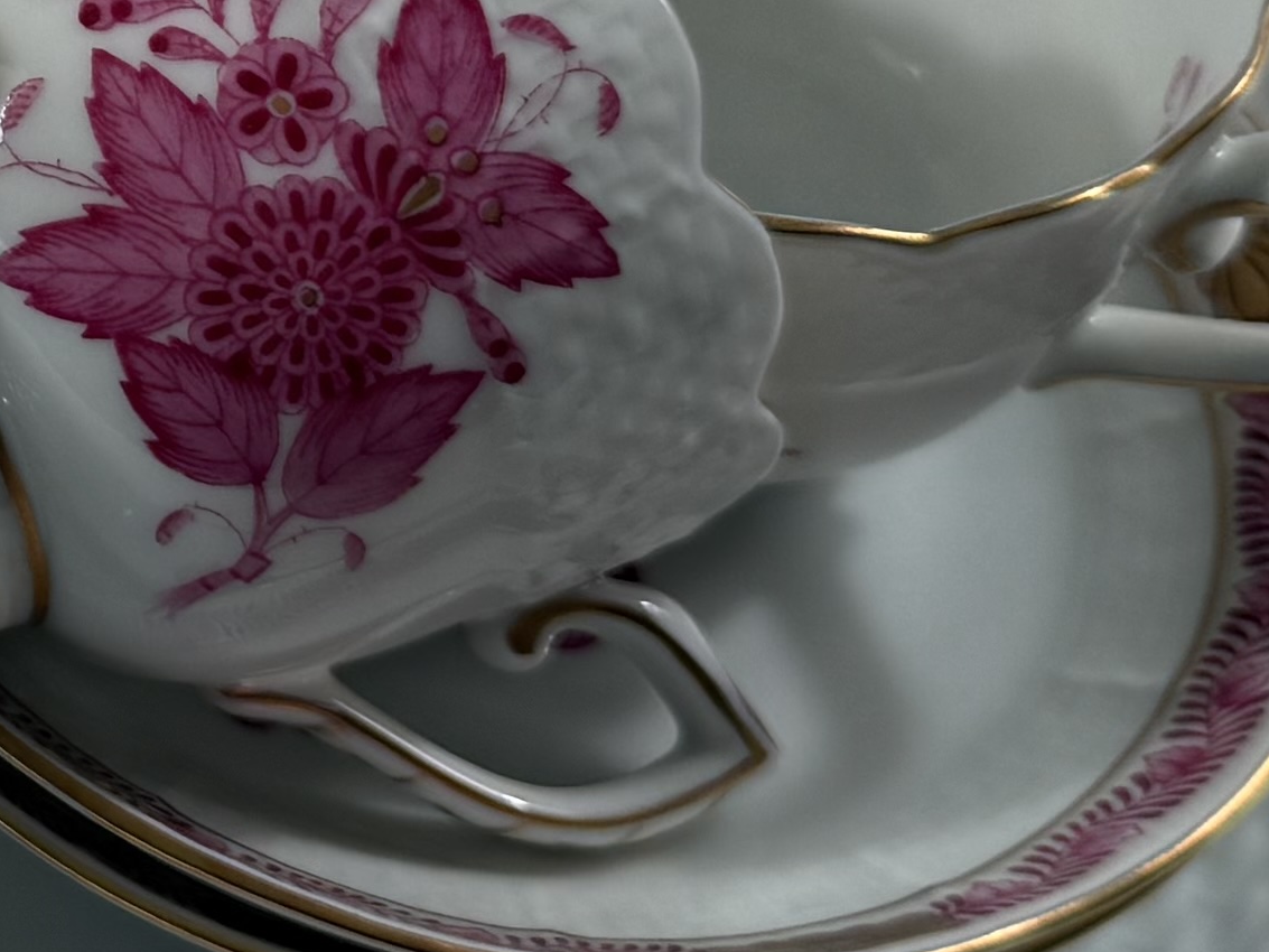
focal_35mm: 121
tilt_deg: -46.4
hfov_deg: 14.9
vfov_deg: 12.0
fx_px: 4436
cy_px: -148
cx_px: -710
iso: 80
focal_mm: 6.76
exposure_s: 1/120
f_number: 1.78
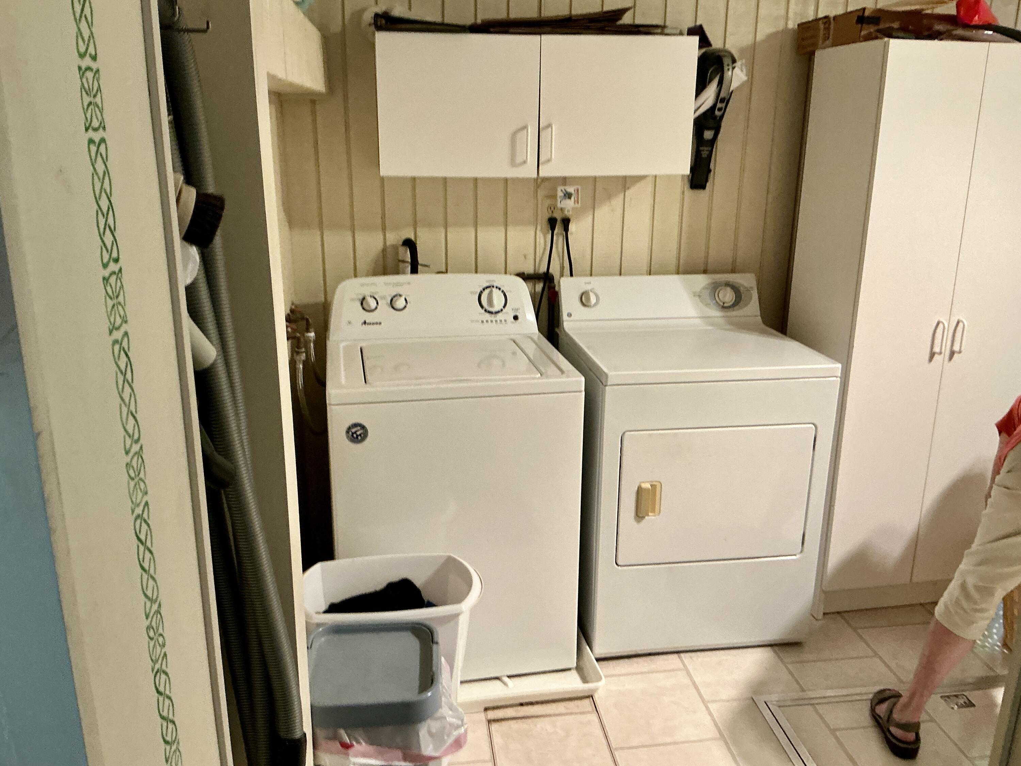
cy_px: 383
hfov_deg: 63.4
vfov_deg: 49.7
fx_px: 826
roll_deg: -0.6
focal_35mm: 28
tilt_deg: -16.4
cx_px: 510
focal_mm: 3
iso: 160
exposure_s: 1/60
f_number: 1.8
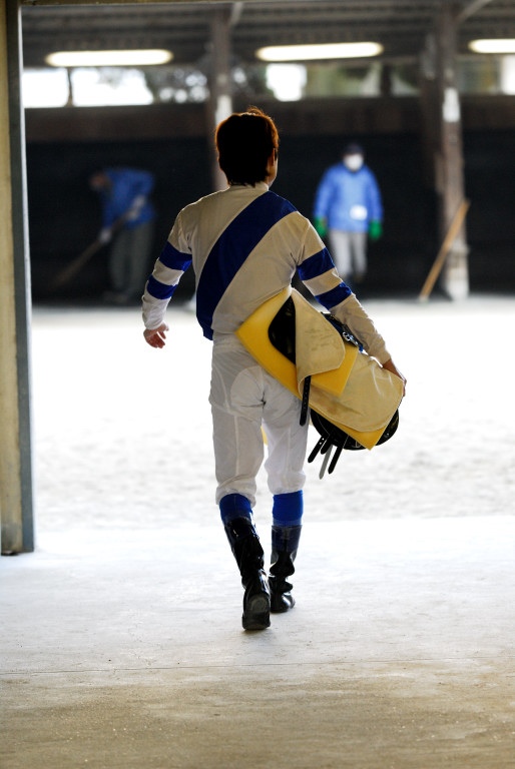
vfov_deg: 10.5
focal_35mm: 195
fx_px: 4173
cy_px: 384
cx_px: 258
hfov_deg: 7.1
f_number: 2.8
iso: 640
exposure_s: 1/320
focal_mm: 130
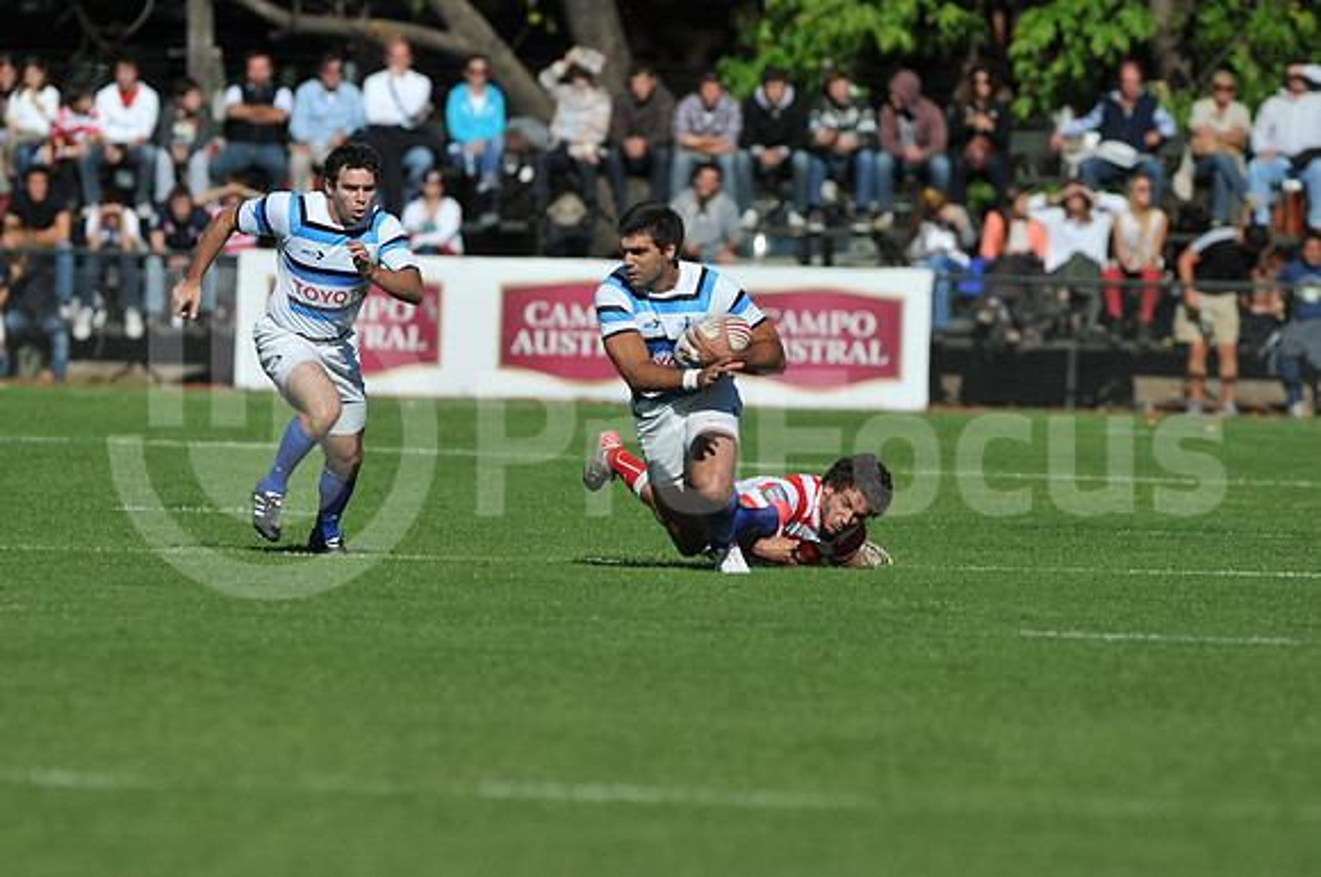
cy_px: 438
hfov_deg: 4.6
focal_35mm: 450
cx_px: 660
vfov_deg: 3.0
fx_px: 16489
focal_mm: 300
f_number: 3.5
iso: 200
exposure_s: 1/5000
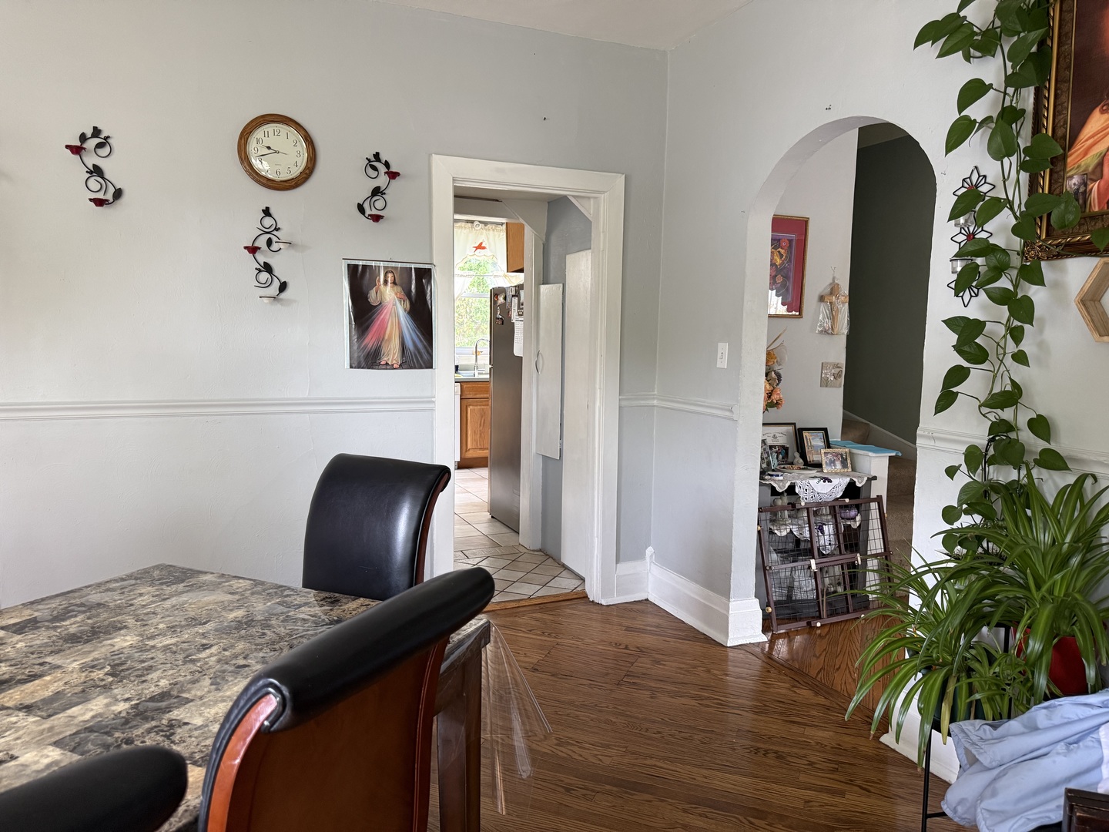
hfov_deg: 71.6
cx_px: 554
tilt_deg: -5.7
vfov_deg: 56.8
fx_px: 769
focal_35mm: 24
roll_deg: +0.0
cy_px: 416
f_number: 1.78
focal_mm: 6.76
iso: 320
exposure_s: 1/60
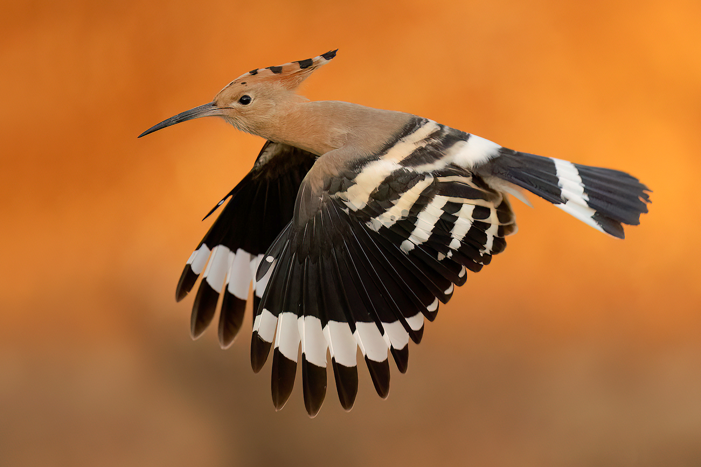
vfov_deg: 2.3
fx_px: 11684
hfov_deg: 3.4
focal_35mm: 600
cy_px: 234
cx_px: 350
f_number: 6.3
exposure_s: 1/2000
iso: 4000
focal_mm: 600
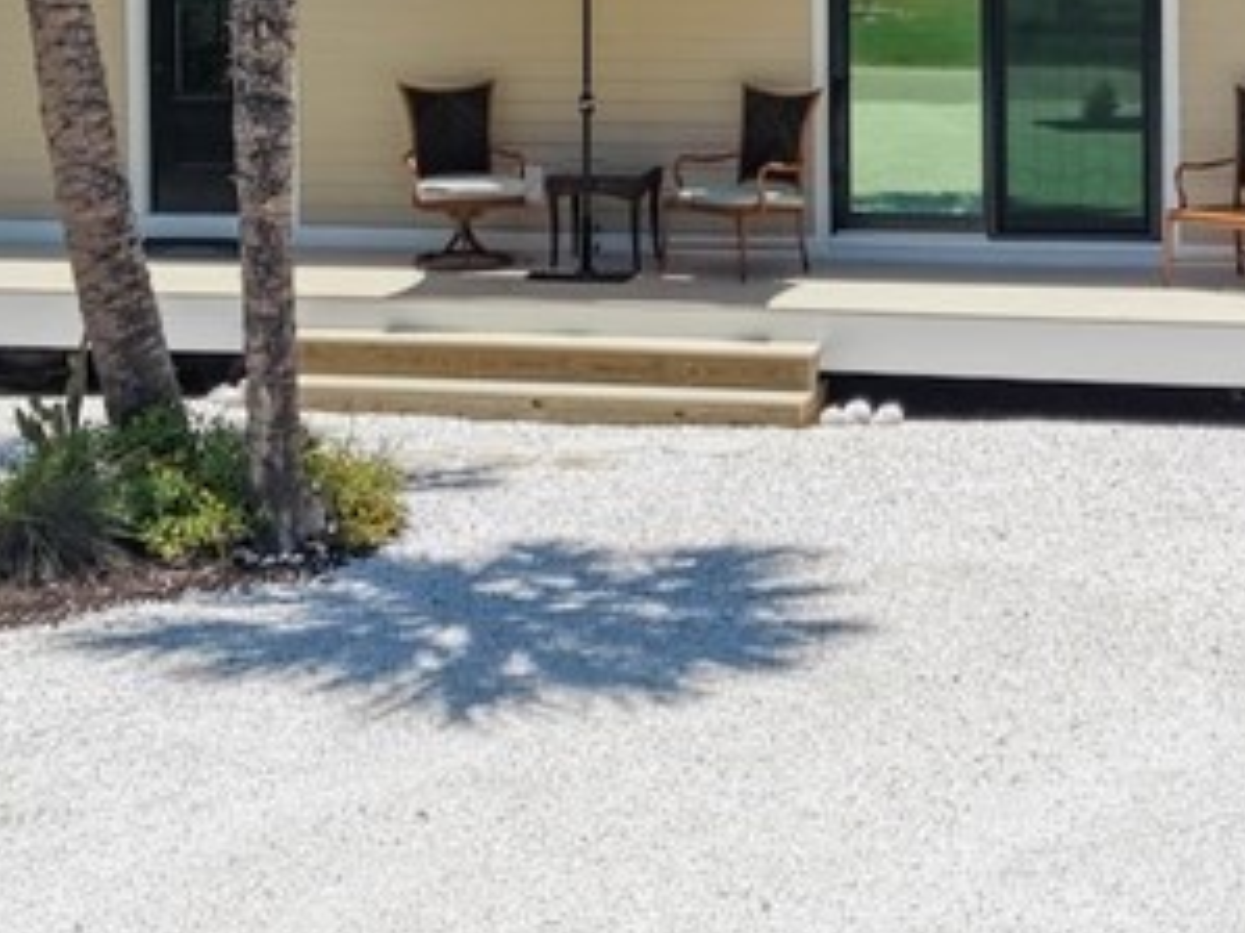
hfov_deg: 23.8
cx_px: 506
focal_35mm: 82
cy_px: -40
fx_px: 2948
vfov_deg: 17.5
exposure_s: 1/5000
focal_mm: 8.67
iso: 230
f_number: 1.8
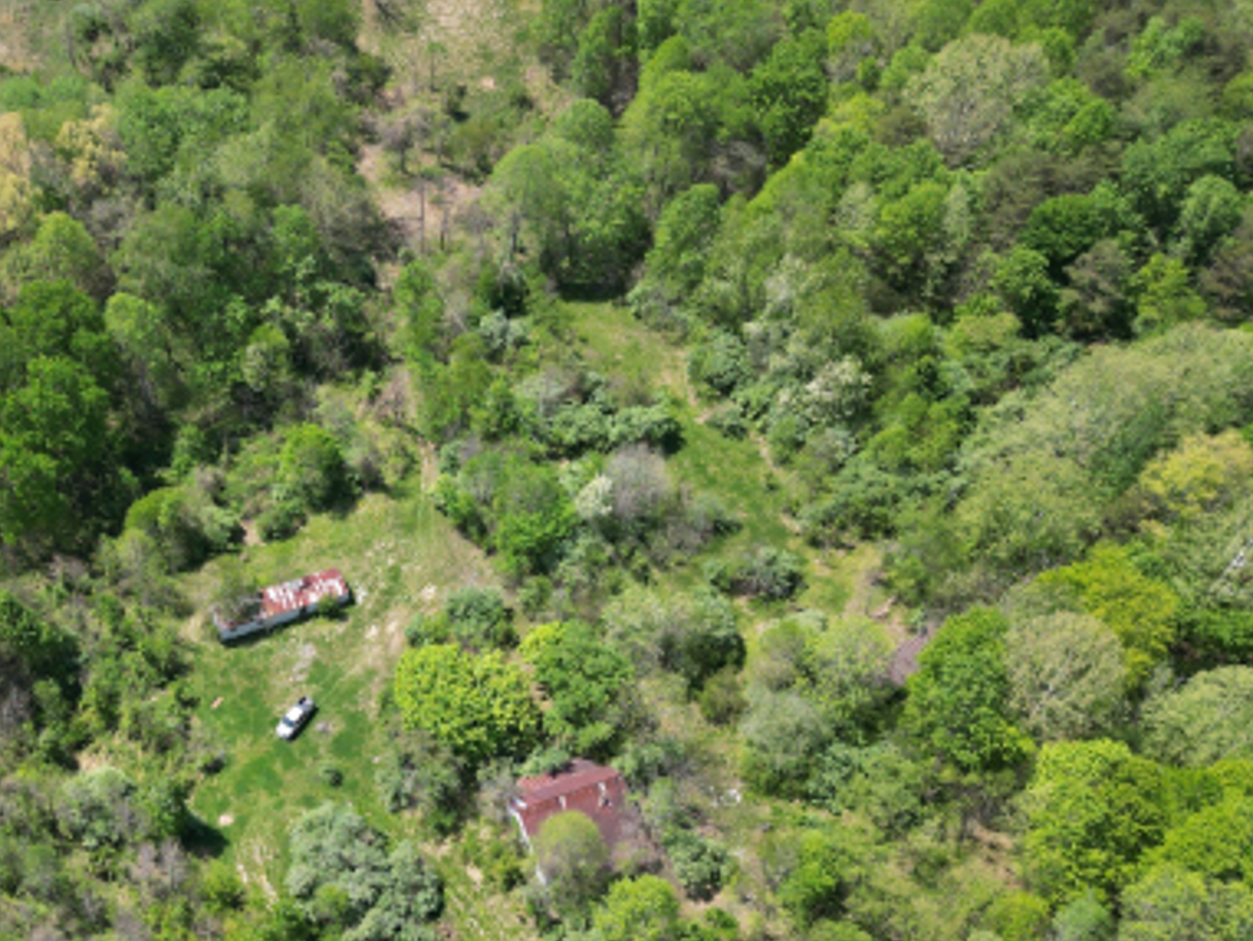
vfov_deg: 34.4
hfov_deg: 43.3
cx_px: 307
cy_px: 484
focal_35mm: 42
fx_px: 1521
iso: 100
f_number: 1.7
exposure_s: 1/1250
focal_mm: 6.72
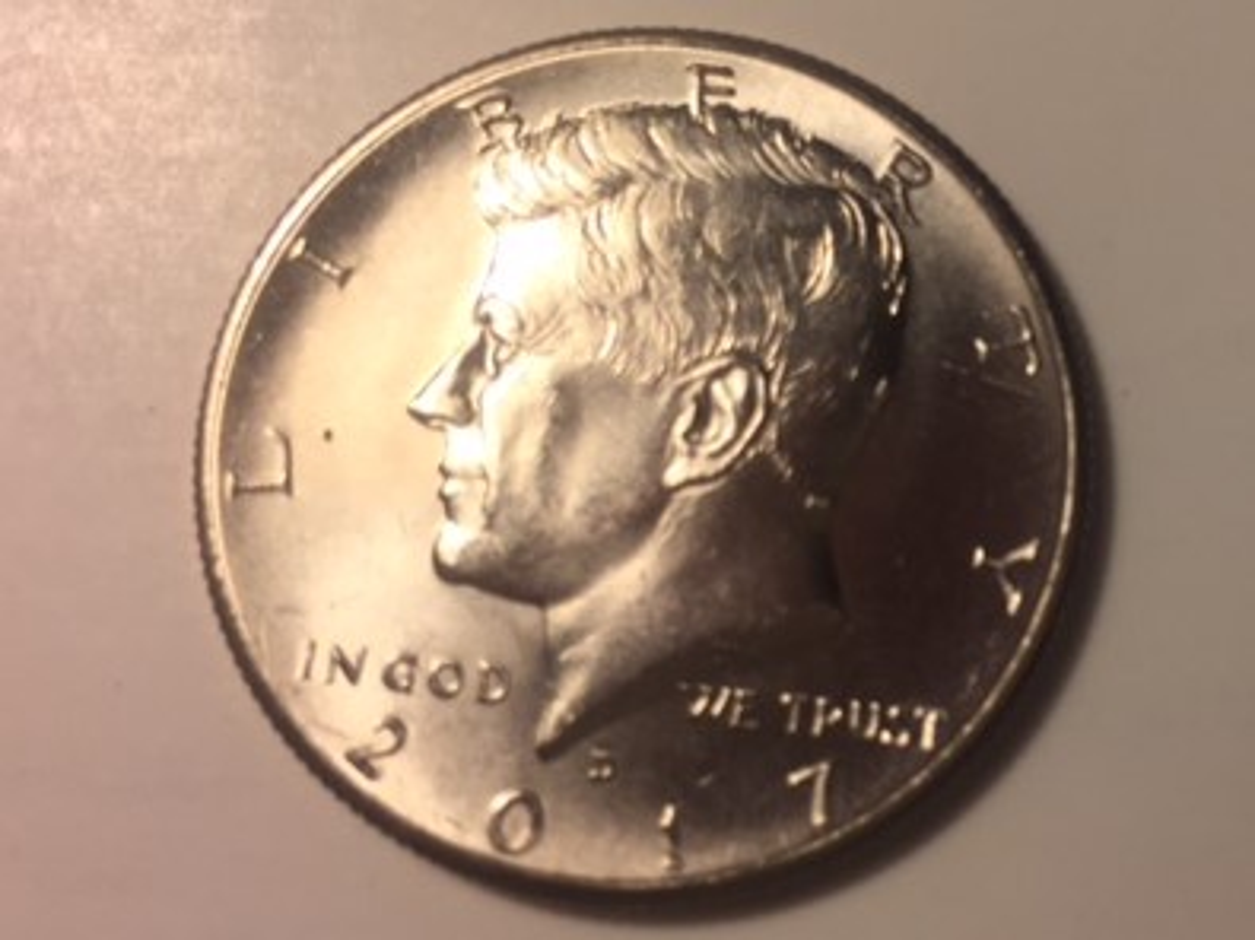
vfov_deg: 48.2
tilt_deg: -78.9
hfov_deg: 61.7
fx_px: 1051
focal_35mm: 29
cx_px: 628
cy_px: 470
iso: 40
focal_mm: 4.15
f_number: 2.2
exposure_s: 1/120
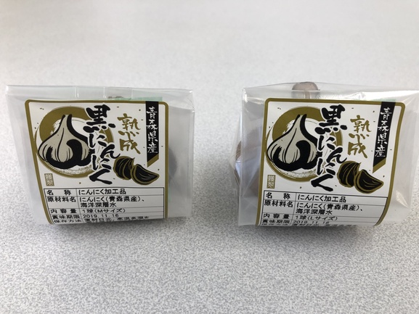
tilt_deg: -39.4
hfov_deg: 63.4
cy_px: 157
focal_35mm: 28
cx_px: 210
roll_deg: -1.2
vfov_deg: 49.8
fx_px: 339
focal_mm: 3.99
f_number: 1.8
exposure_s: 1/50
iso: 25
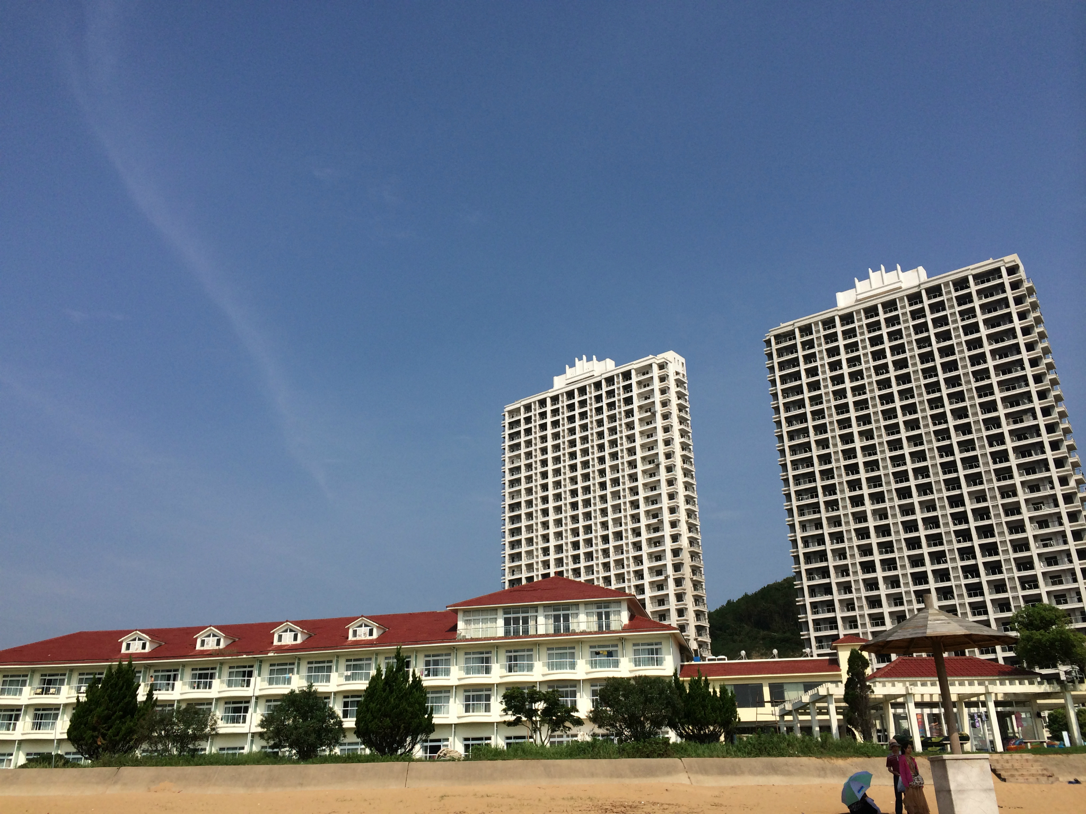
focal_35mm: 30
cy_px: 407
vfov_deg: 46.8
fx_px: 941
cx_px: 543
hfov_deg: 60.0
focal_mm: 4.12
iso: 40
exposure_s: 1/4115
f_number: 2.2
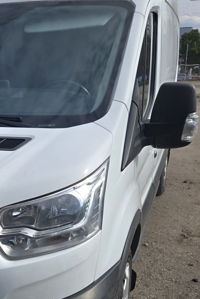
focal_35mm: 48
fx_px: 400
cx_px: 11
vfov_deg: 40.9
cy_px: 178
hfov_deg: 26.9
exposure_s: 1/2921
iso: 50
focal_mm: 5.4
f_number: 1.8
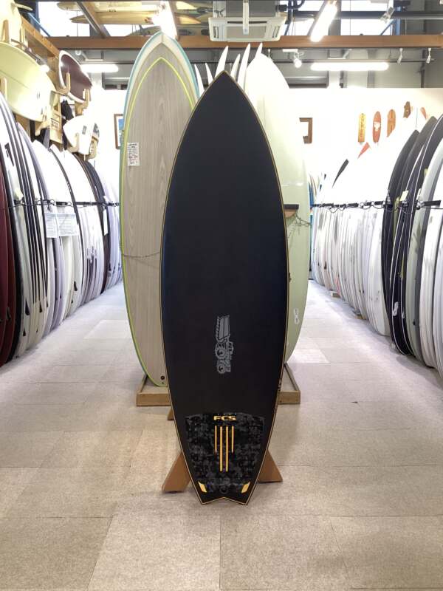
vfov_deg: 58.4
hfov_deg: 45.4
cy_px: 296
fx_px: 529
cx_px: 222
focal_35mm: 31
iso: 200
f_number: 2.4
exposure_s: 1/50
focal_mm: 3.3
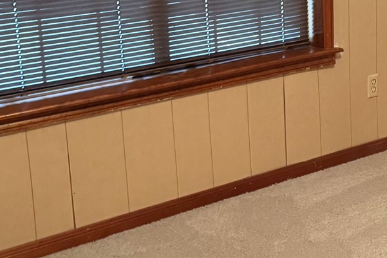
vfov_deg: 16.0
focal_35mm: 85
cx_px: 320
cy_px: 78
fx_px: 914
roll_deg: +0.8
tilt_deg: -13.2
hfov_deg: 23.5
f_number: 1.78
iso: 800
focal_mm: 6.76
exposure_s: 1/40
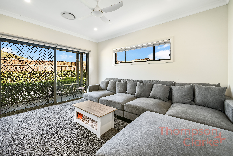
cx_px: 116
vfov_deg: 81.2
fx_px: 91
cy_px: 78
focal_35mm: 14
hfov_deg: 104.2
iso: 100
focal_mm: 14
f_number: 9
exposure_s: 1/3
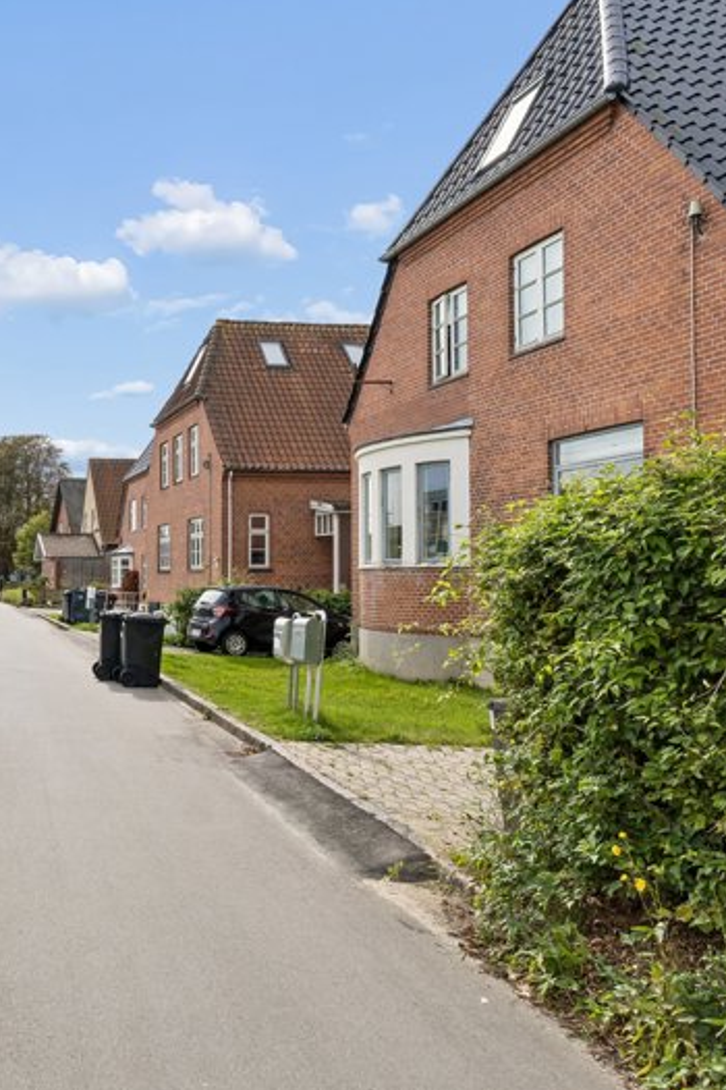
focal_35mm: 32
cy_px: 545
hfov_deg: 37.2
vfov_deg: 58.7
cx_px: 17
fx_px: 968
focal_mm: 14
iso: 250
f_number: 8
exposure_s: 1/640
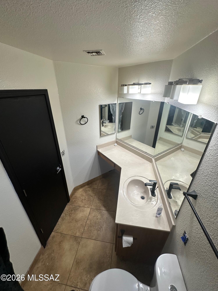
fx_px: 118
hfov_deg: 85.7
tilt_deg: -26.8
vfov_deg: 102.1
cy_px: 146
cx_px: 109
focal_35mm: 14
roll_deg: -1.3
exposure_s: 1/99
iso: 125
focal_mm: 2.22
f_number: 2.2
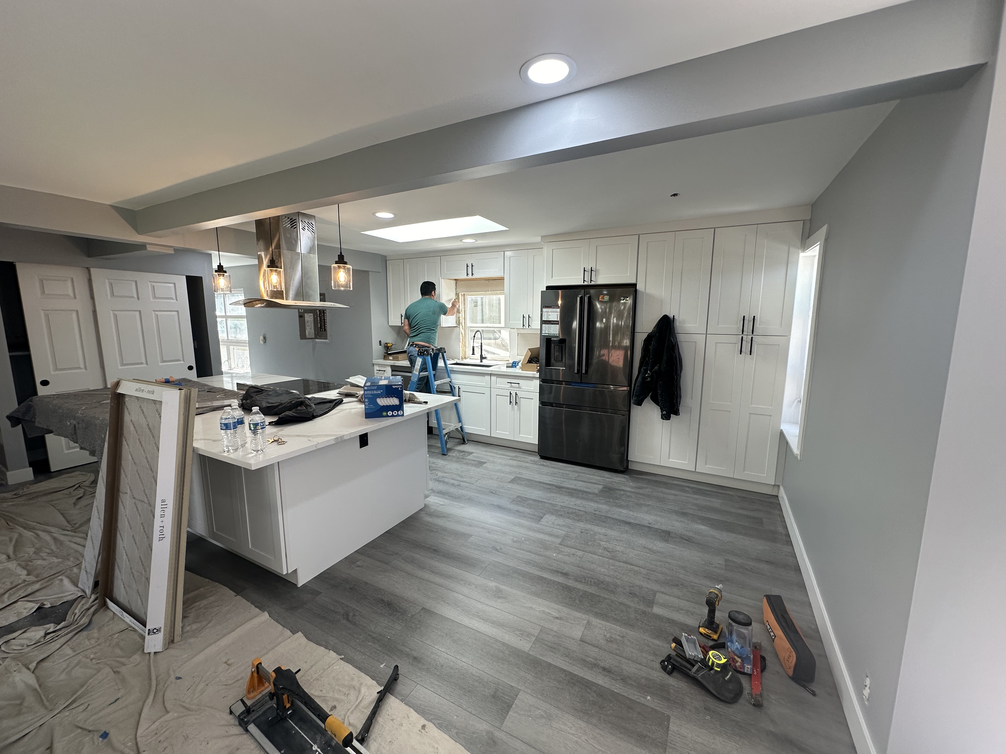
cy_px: 377
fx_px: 407
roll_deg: -0.3
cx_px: 503
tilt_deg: -8.0
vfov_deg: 85.7
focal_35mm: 14
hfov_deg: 102.1
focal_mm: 2.22
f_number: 2.2
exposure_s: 1/120
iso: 80
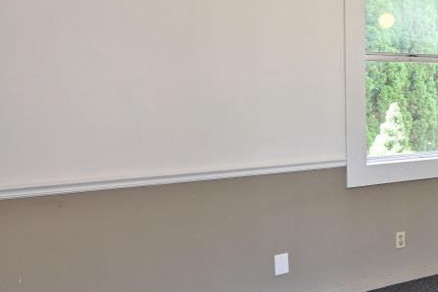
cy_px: 94
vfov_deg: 28.4
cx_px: 547
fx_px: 572
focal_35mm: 47
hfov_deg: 32.9
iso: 250
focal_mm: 14
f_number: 4
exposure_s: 1/60
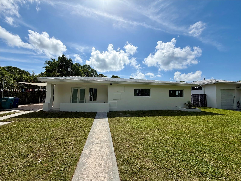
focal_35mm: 14
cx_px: 120
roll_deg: -1.1
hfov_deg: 102.1
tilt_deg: +3.9
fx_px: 97
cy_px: 90
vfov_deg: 85.7
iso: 20
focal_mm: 2.22
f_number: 2.2
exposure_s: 1/1572
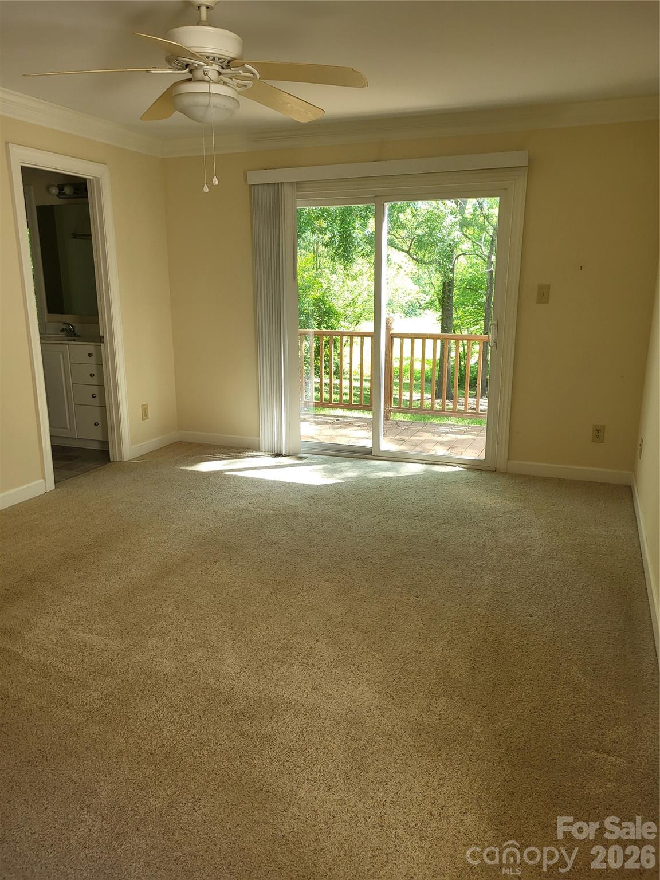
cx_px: 330
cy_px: 440
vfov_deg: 67.3
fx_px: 661
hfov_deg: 53.1
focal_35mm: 26
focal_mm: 5.4
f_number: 1.8
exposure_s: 1/120
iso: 80
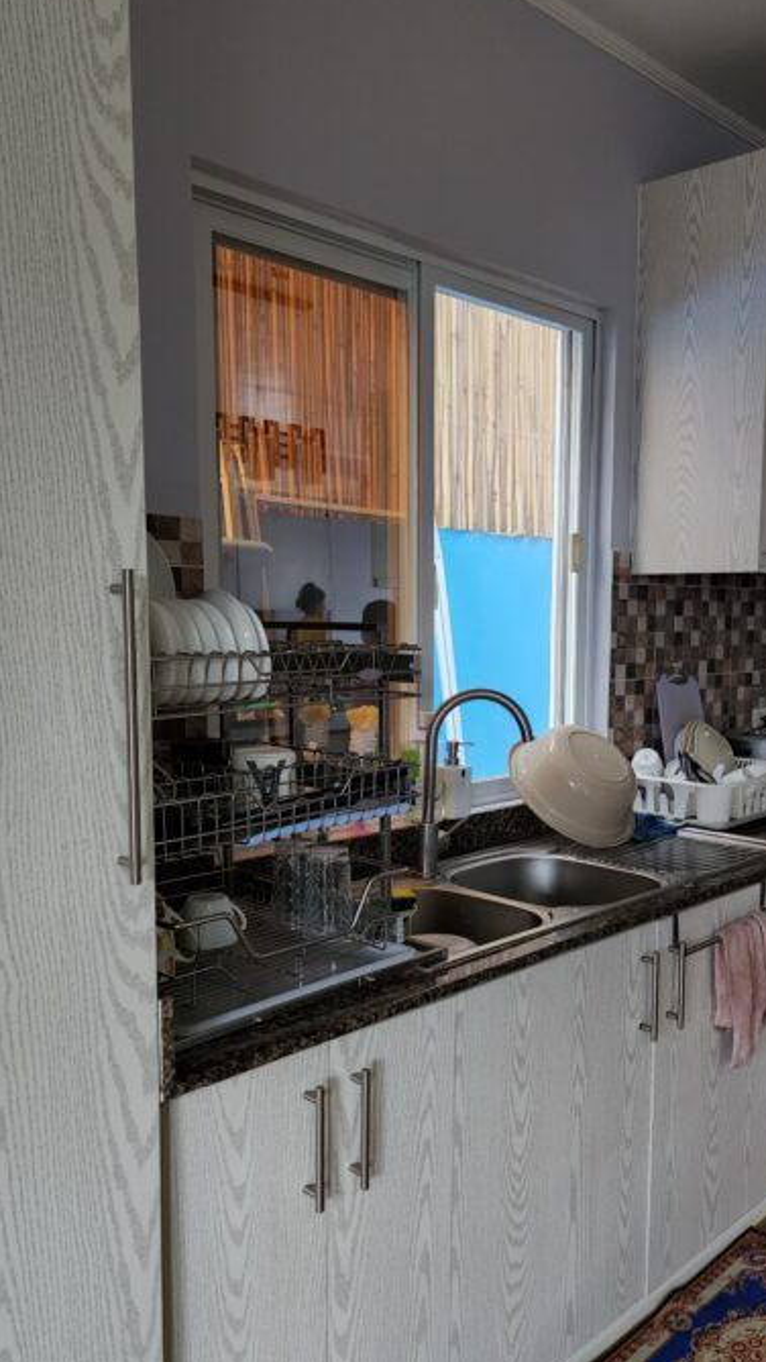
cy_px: 722
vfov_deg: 64.2
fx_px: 1083
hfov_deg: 38.6
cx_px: 495
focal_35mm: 30
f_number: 1.8
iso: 250
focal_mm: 6.4
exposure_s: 1/120
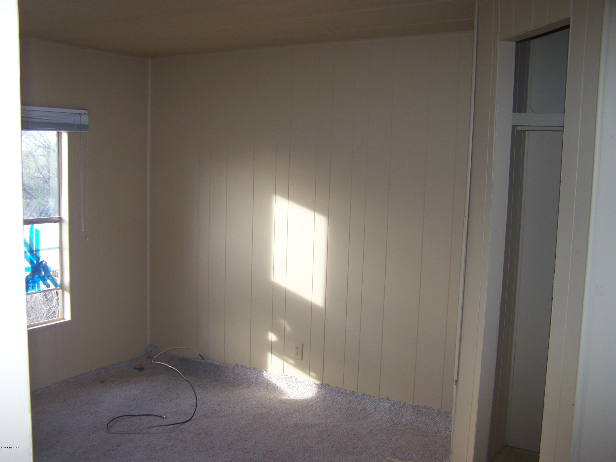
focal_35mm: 38
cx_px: 308
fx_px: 676
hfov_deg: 49.0
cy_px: 231
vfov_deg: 37.7
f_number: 2.8
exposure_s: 1/60
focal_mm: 6.3
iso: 80
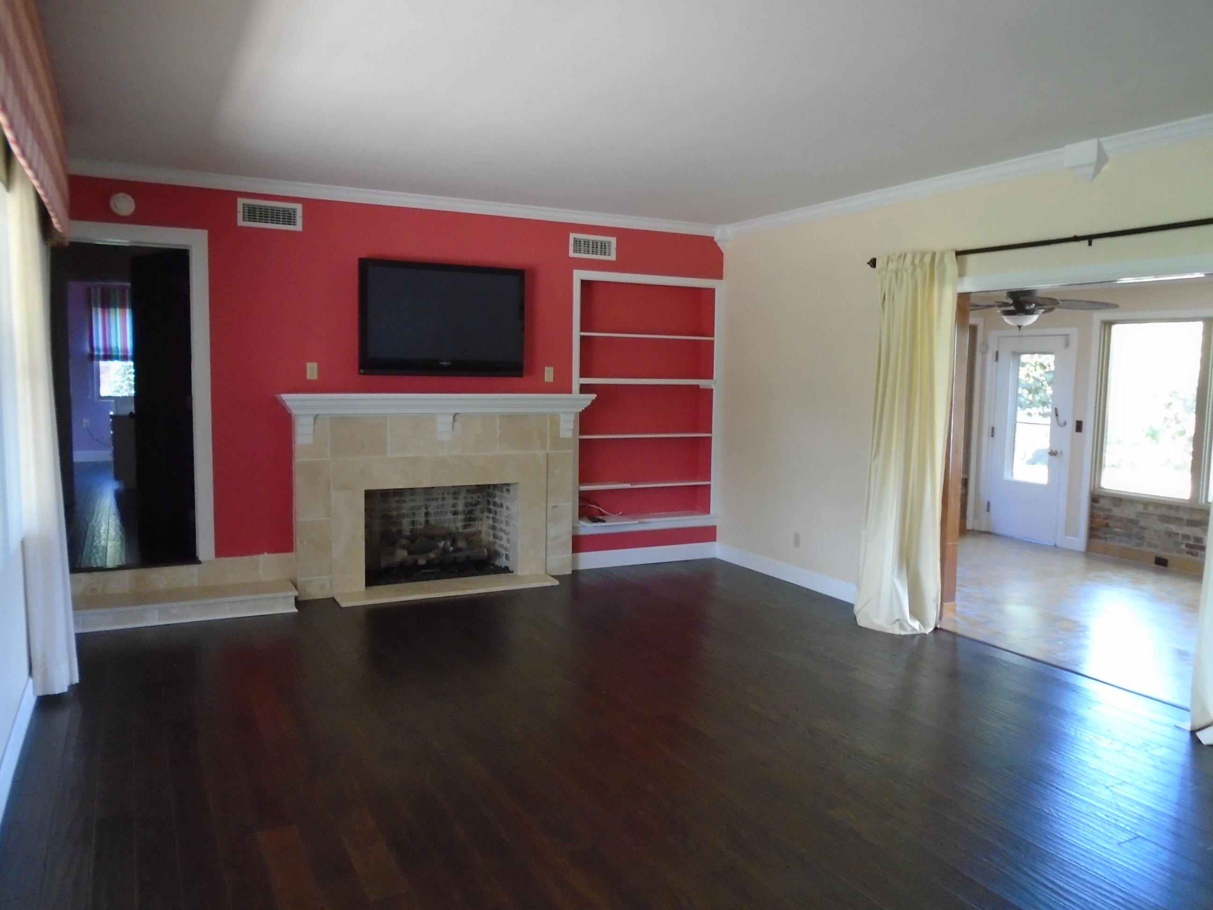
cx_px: 606
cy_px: 455
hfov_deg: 67.3
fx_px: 911
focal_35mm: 26
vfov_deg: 53.1
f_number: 3.2
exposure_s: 1/30
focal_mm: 4.6
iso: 400
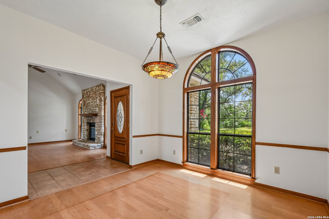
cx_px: 164
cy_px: 110
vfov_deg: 77.3
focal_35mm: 15
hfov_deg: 100.4
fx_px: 137
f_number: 8
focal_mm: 10
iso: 400
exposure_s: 1/125
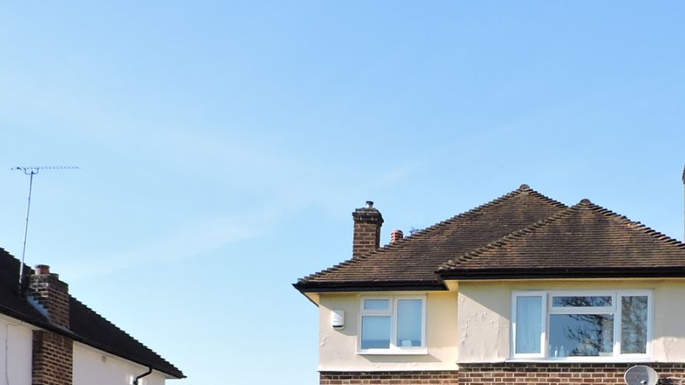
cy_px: 535
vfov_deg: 18.6
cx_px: 466
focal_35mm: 59
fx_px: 1072
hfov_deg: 35.0
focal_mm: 4.3
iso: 125
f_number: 3
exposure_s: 1/1000
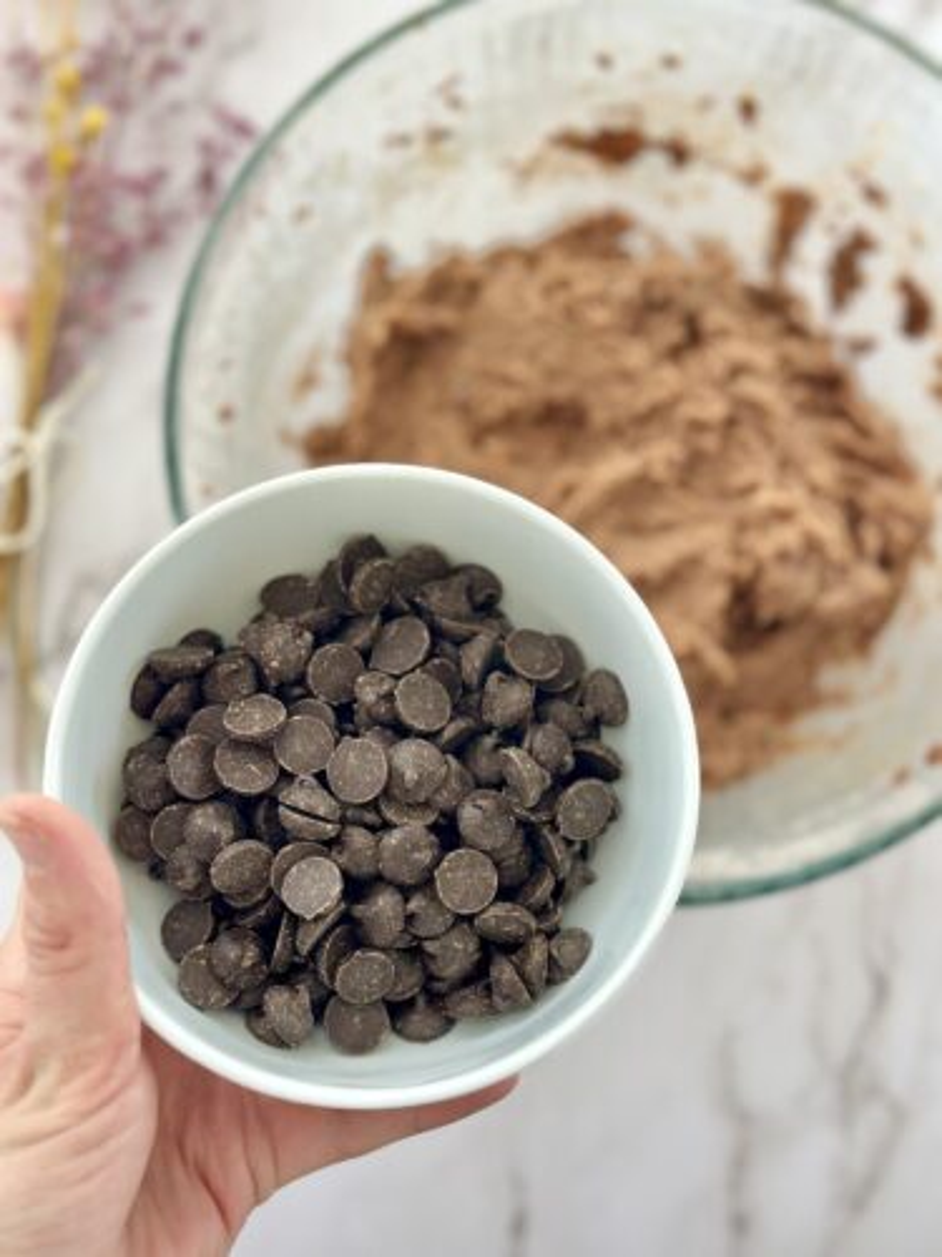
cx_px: 471
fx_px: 1742
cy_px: 628
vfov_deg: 39.7
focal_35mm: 48
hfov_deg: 30.3
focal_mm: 6.86
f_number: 1.78
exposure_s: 1/121
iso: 80
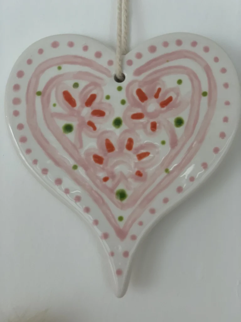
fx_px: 483
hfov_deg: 28.0
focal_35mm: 52
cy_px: 161
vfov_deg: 36.8
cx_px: 120
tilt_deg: +2.6
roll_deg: +0.1
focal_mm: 6
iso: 125
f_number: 2.4
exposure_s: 1/50
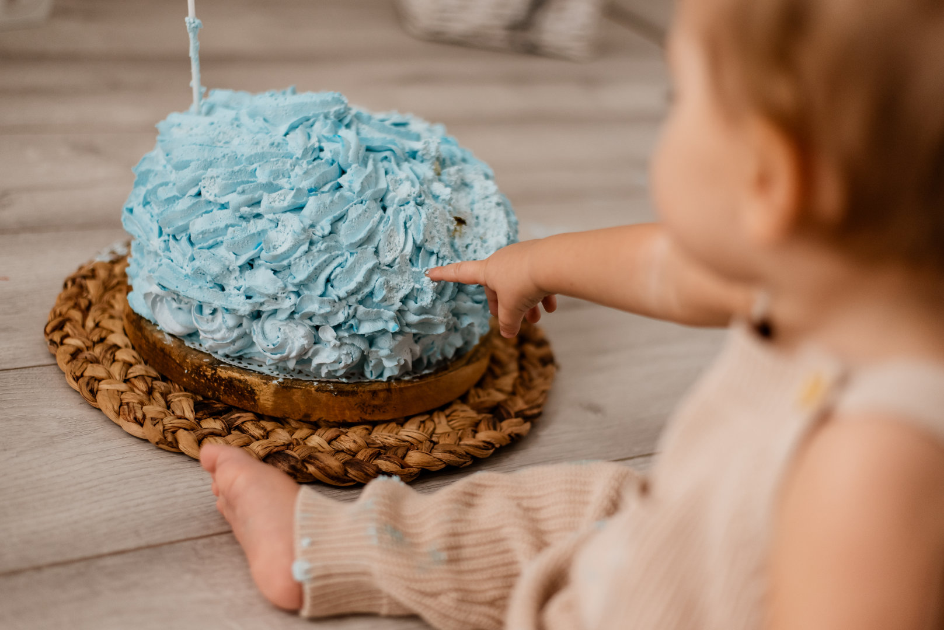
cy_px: 315
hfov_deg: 39.6
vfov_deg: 27.0
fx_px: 1312
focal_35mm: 50
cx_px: 472
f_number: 1.8
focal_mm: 50
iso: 320
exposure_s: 1/500
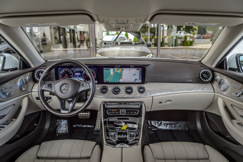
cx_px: 123
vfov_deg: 52.4
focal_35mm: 24
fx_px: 164
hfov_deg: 73.0
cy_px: 81
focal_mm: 24
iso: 400
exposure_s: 1/320
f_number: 4
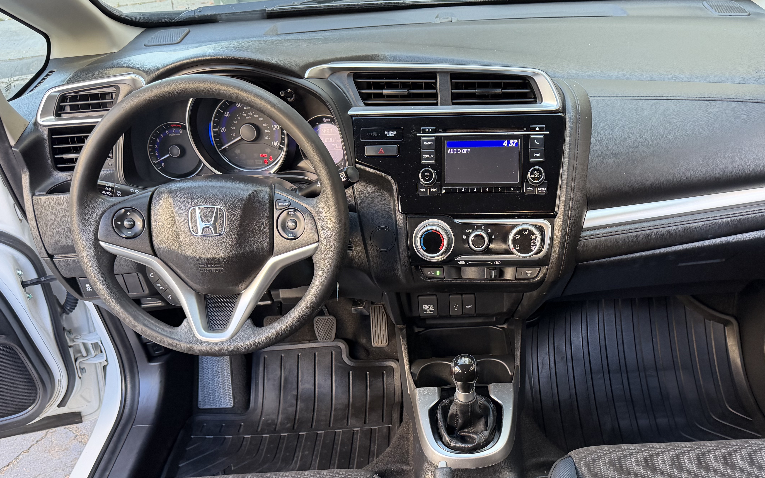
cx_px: 450
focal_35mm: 34
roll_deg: +0.0
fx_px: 709
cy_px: 357
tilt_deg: -36.9
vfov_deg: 36.4
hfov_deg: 56.4
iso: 200
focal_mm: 6.76
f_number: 1.78
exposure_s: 1/80
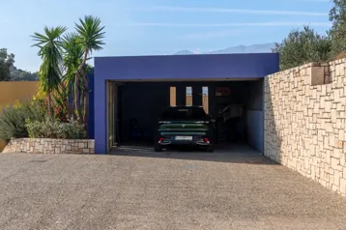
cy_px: 101
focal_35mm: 52
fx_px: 499
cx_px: 62
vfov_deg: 25.9
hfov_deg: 36.7
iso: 100
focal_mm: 31
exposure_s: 1/640
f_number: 10
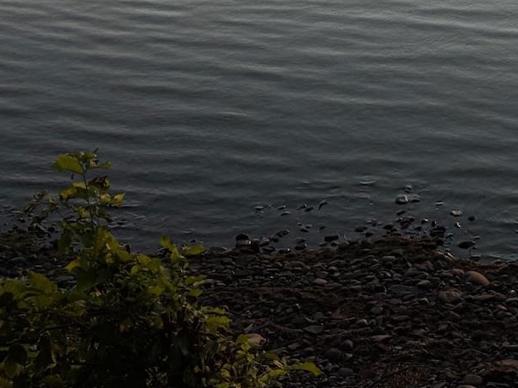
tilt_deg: -5.5
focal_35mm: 81
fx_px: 1212
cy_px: -263
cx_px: 460
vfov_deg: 16.0
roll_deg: +1.4
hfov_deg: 23.5
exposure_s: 1/3584
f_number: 1.78
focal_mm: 6.76
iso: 80
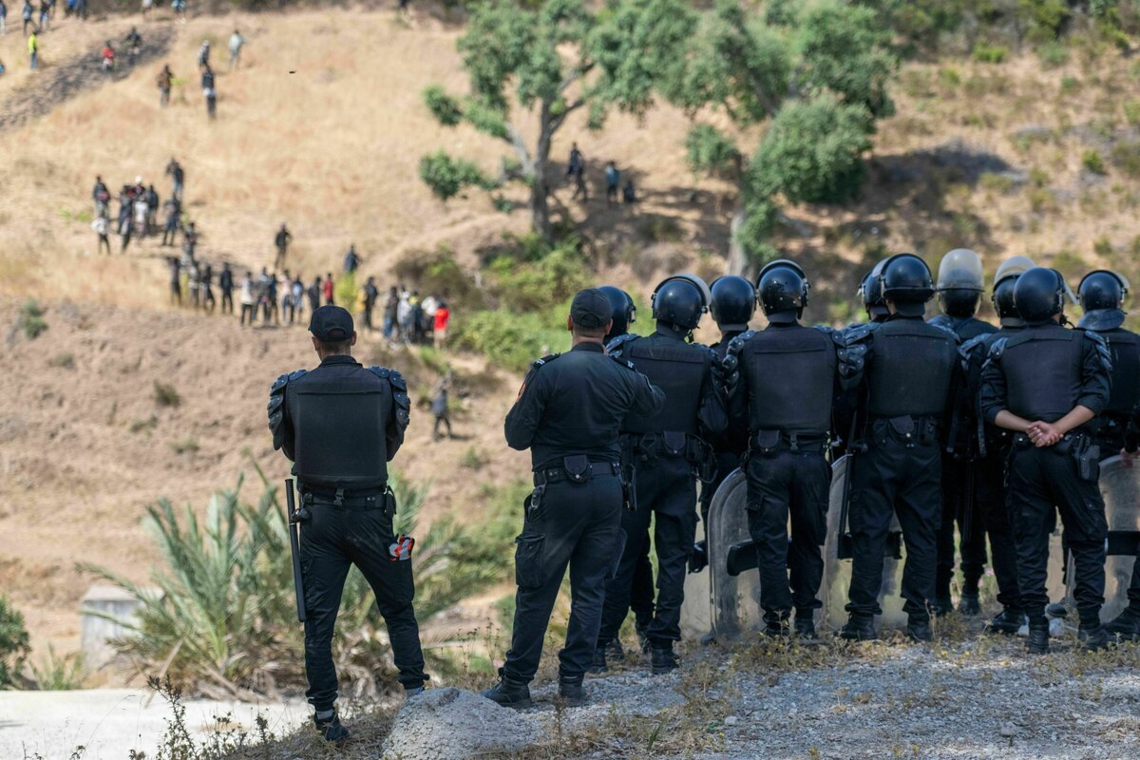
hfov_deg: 27.0
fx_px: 2375
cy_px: 380
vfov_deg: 18.2
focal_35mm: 75
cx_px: 570
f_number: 3.2
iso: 1000
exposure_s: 1/6400
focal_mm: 75
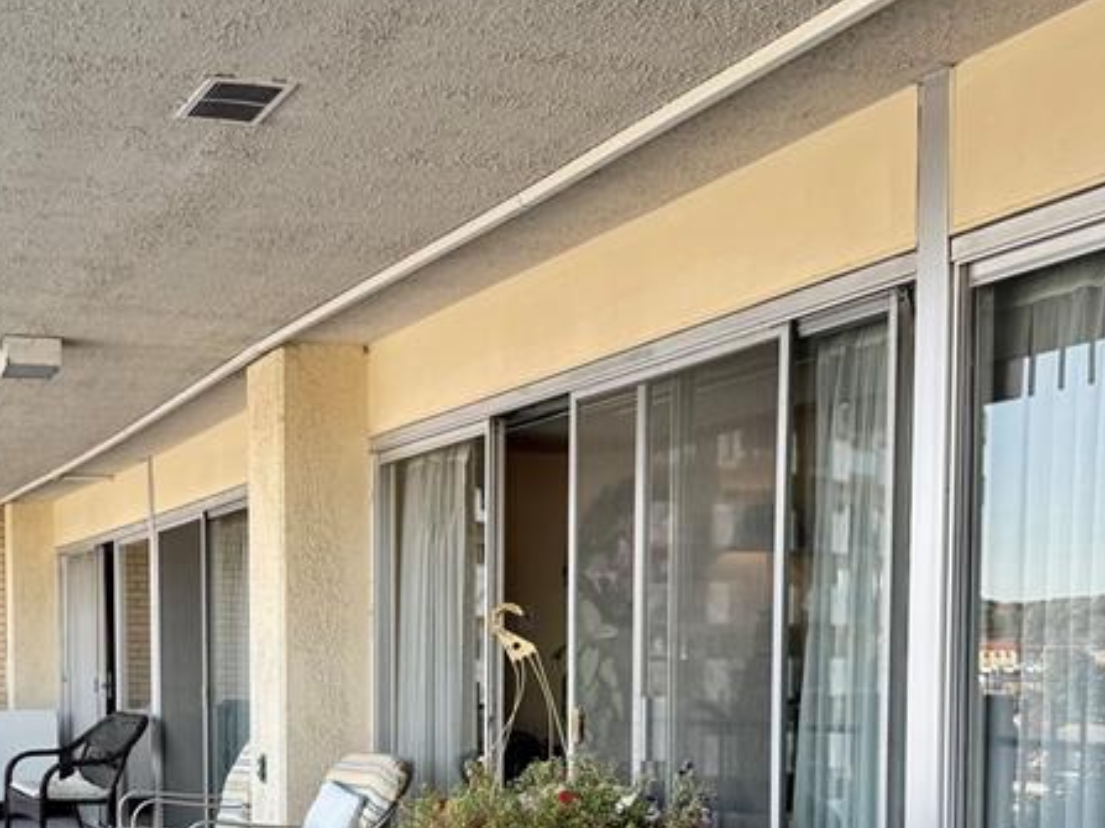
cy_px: 760
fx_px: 1755
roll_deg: +0.0
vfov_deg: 25.6
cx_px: 321
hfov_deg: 34.4
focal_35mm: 55
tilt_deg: -3.8
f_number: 1.78
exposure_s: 1/394
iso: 80
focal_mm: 6.76
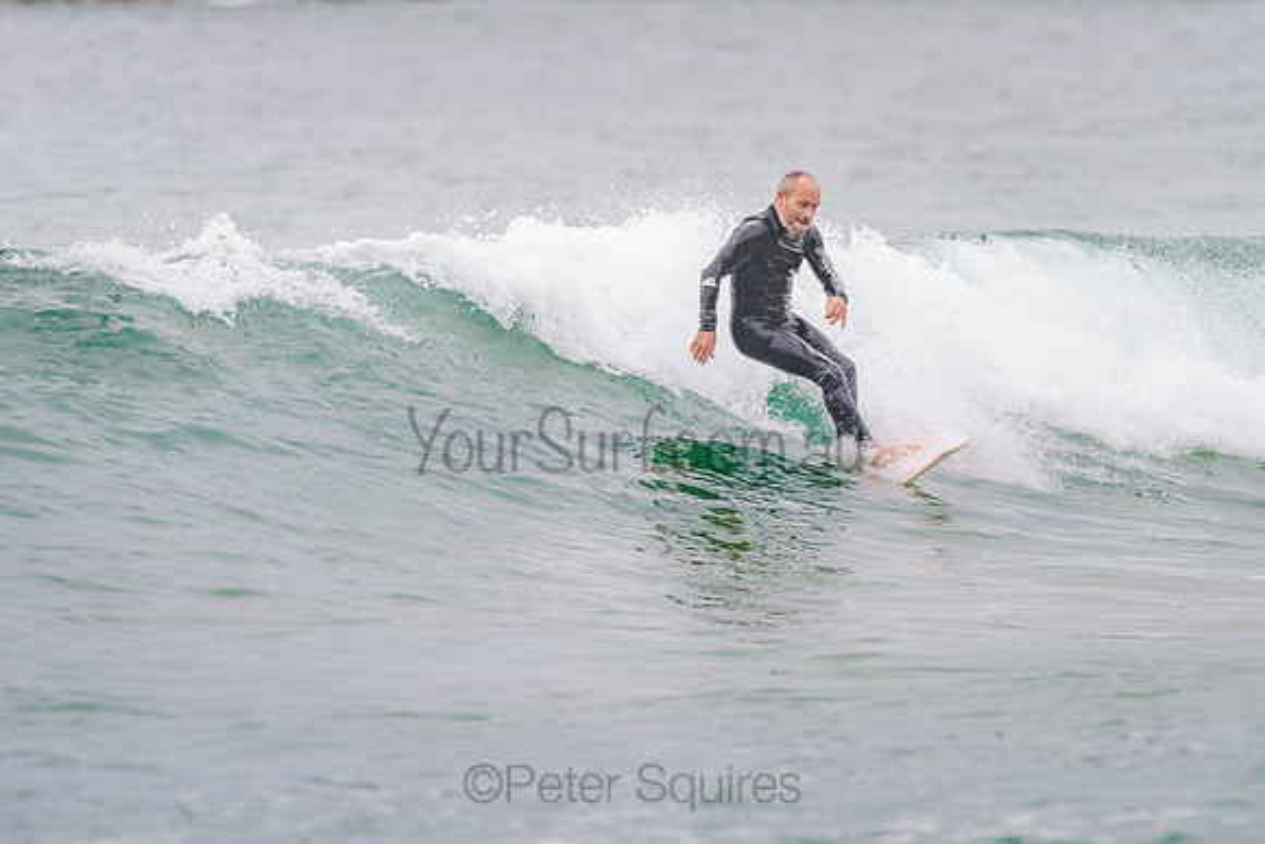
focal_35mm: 613
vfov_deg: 2.2
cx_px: 725
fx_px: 21542
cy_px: 344
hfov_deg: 3.4
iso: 400
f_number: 5.6
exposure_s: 1/800
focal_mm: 500
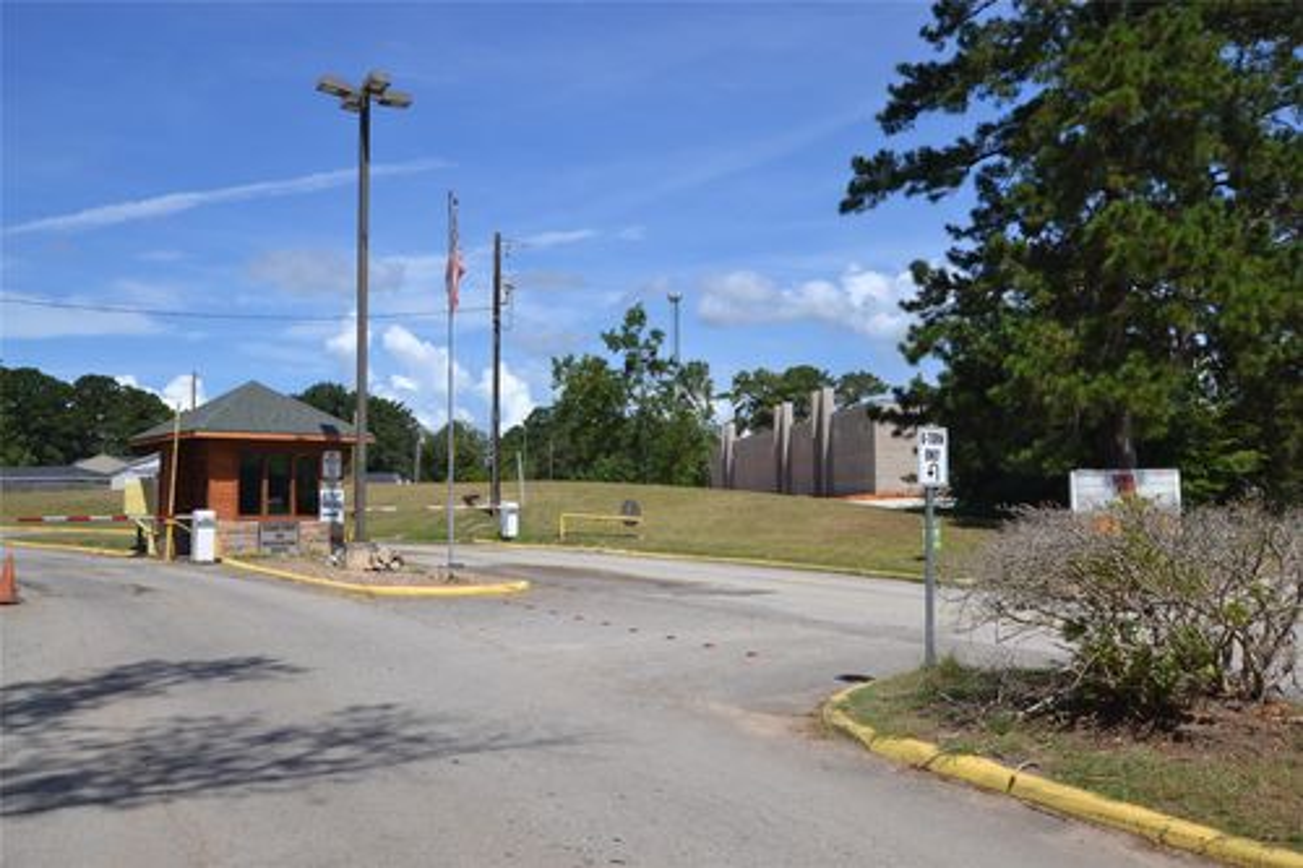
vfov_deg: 43.6
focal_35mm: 30
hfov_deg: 61.9
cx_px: 652
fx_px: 1085
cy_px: 434
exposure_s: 1/320
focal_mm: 20
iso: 100
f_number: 9
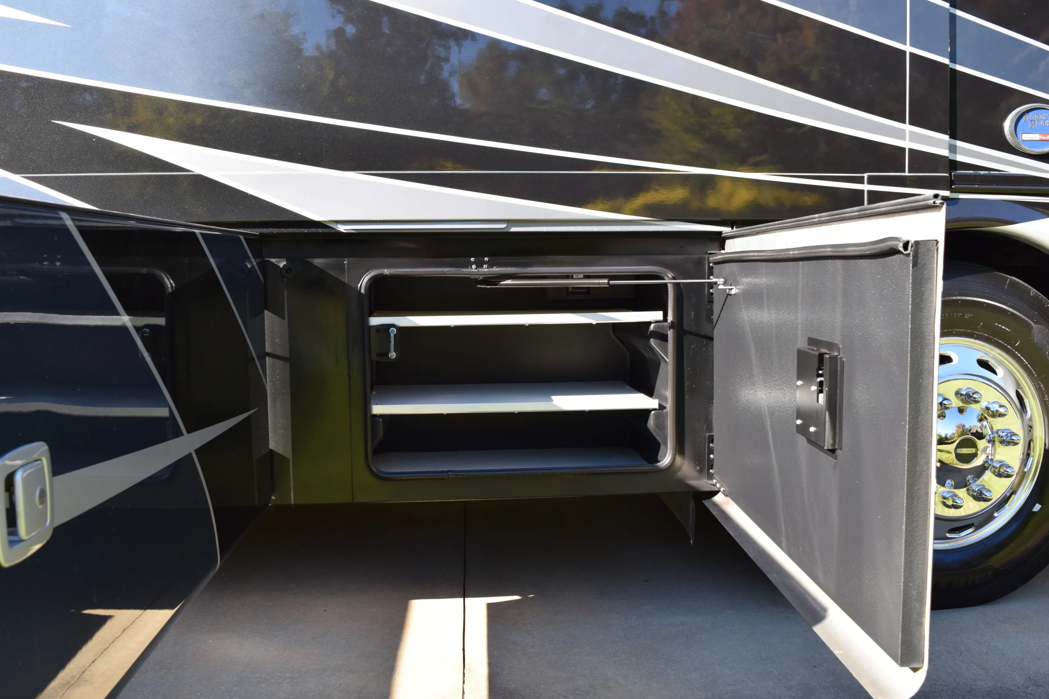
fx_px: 918
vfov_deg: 41.7
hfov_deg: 59.5
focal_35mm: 32
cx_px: 524
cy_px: 350
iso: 400
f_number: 7.1
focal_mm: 21
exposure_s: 1/200
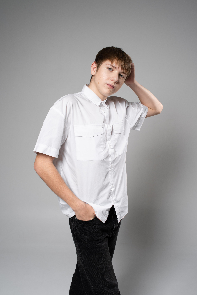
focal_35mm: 75
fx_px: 616
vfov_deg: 27.0
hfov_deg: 18.2
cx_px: 98
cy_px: 148
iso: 100
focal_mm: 75
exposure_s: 1/125
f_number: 8
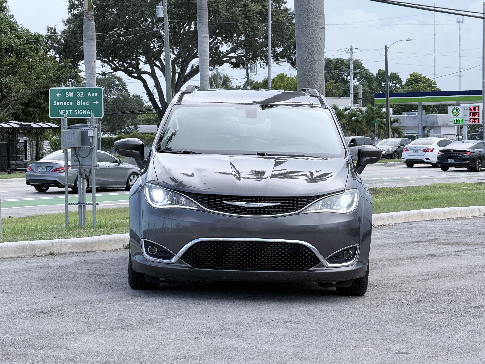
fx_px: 1681
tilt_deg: -1.3
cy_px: 182
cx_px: 242
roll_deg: +0.6
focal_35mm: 120
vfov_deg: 12.3
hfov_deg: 16.4
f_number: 2.8
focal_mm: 15.66
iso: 50
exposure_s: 1/477
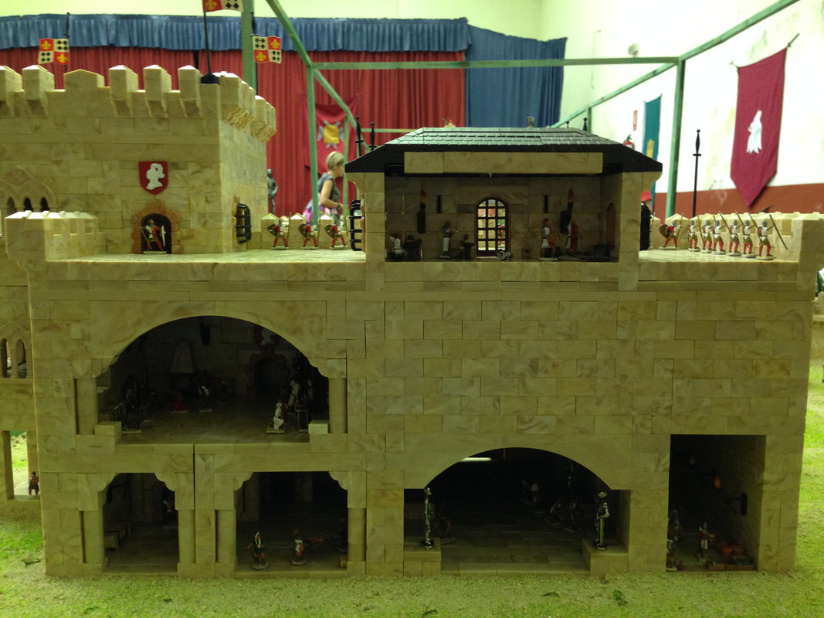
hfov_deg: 55.4
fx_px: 785
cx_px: 412
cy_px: 309
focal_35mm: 33
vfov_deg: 42.9
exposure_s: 1/20
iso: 200
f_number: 2.4
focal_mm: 4.12
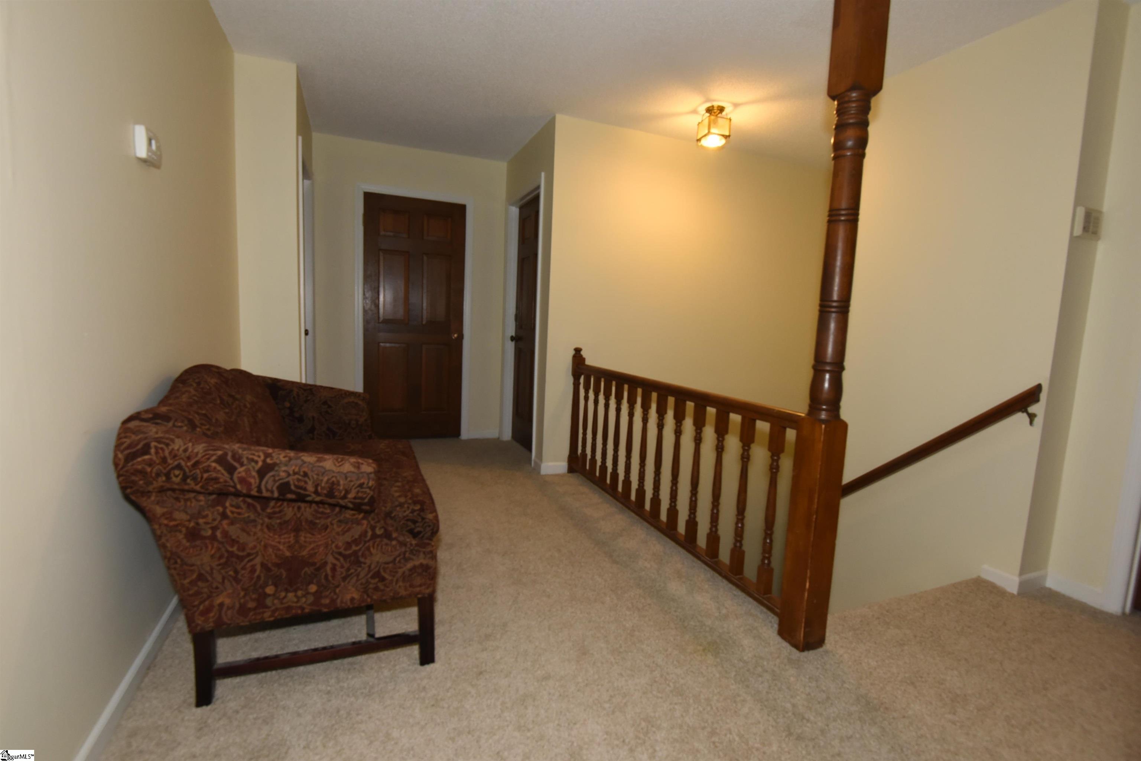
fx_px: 507
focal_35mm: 16
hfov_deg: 96.7
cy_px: 380
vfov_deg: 73.8
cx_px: 570
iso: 1250
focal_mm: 16
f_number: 8
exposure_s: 1/30
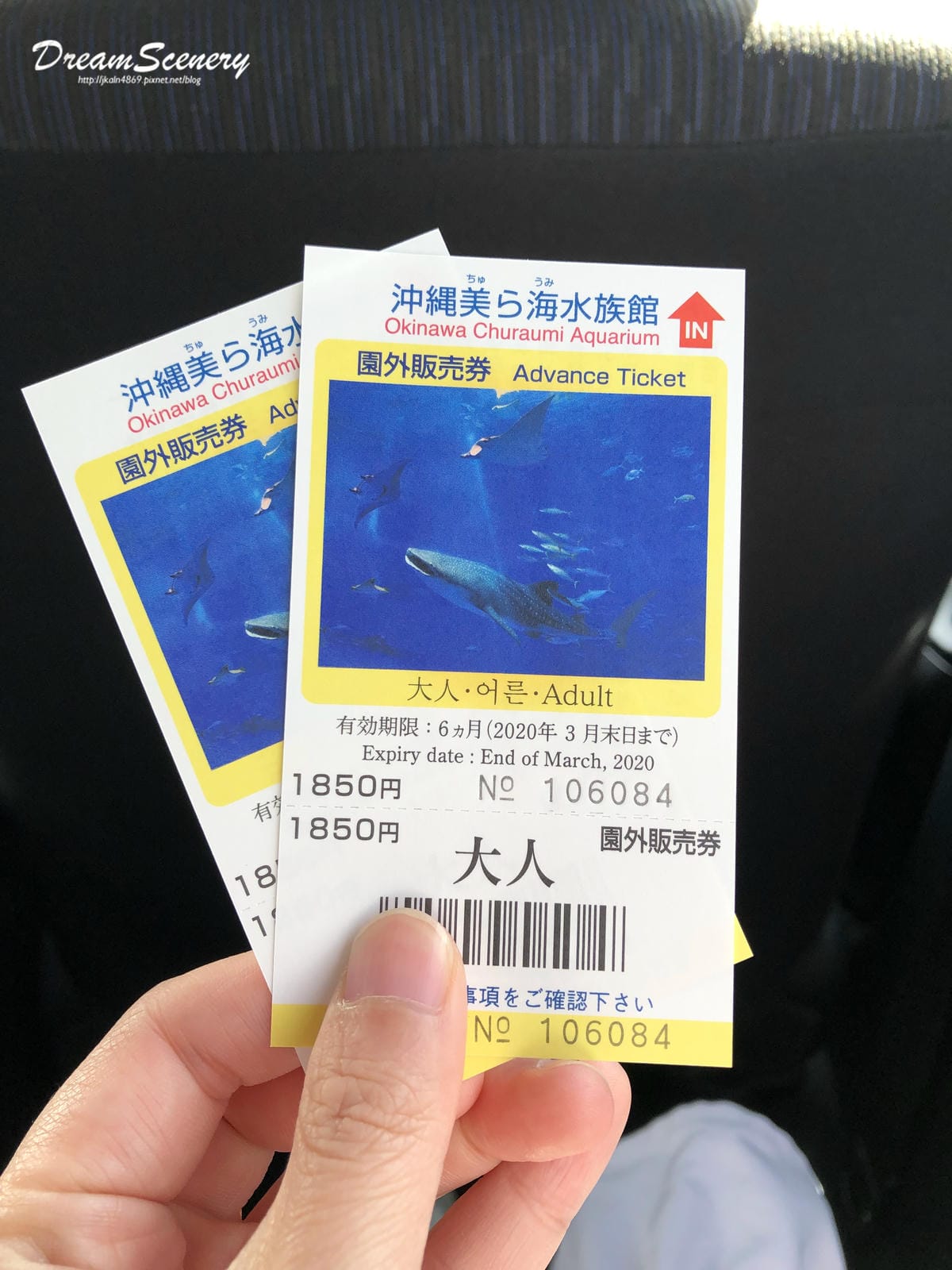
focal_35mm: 28
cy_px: 635
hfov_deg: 49.7
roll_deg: +1.3
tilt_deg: -28.7
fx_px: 1027
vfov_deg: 63.4
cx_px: 476
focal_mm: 3.99
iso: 40
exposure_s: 1/120
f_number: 1.8
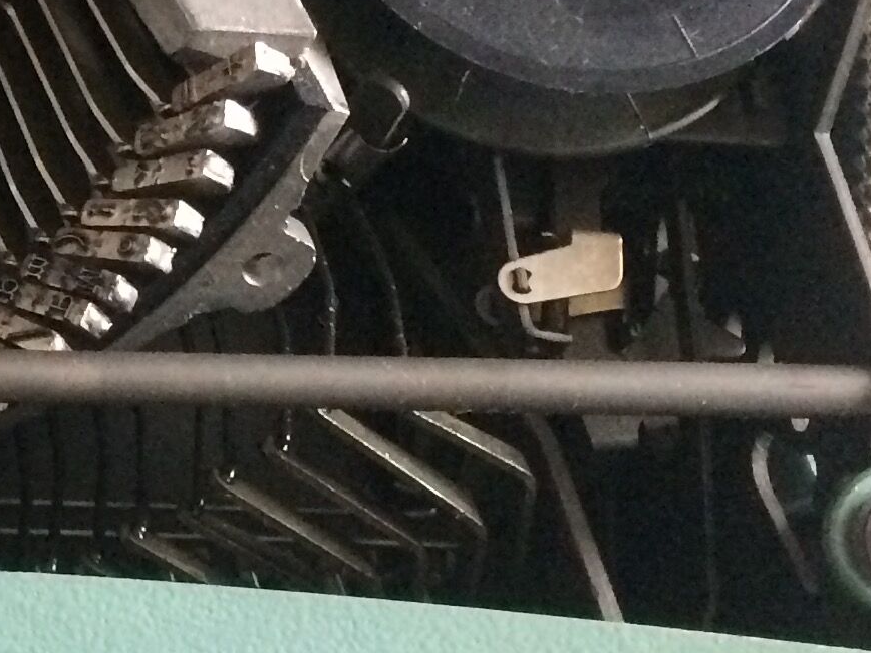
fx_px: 2743
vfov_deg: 13.6
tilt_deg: -81.8
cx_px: -394
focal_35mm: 109
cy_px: 196
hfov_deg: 16.6
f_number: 2.2
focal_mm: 4.15
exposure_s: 1/17
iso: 250
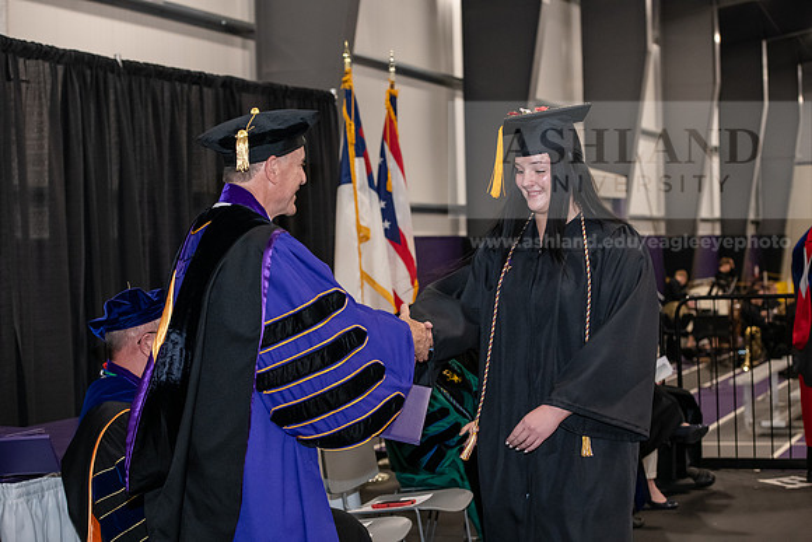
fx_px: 1579
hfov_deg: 28.8
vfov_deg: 19.5
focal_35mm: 70
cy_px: 271
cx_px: 406
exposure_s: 1/200
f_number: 5
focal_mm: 70
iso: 2500
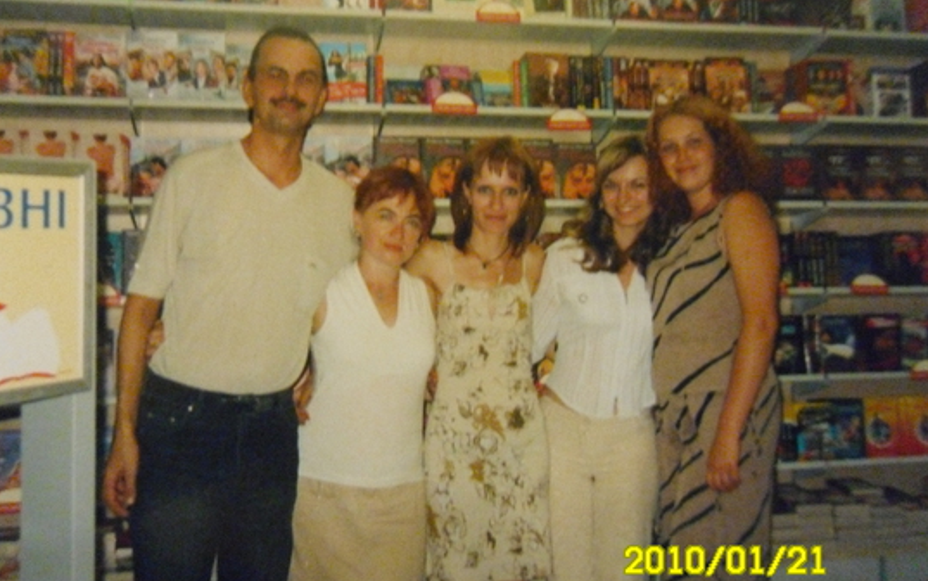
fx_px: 961
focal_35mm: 38
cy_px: 283
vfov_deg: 33.6
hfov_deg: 51.5
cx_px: 474
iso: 800
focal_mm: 6.3
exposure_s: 1/12
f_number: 3.5
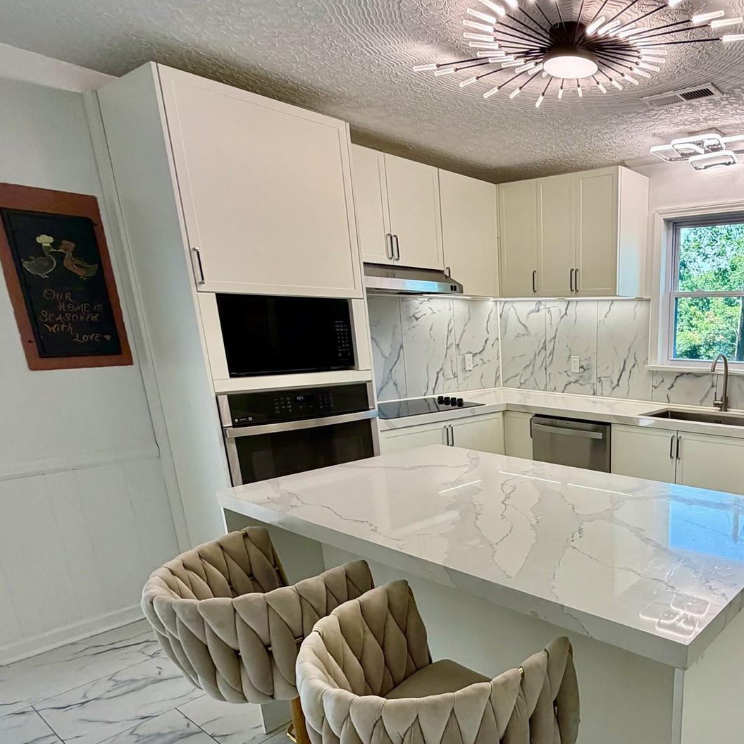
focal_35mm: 24
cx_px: 607
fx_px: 584
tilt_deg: -16.3
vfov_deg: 63.5
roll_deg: -0.3
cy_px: 492
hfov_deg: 59.3
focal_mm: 2.22
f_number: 2.2
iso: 125
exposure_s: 1/120
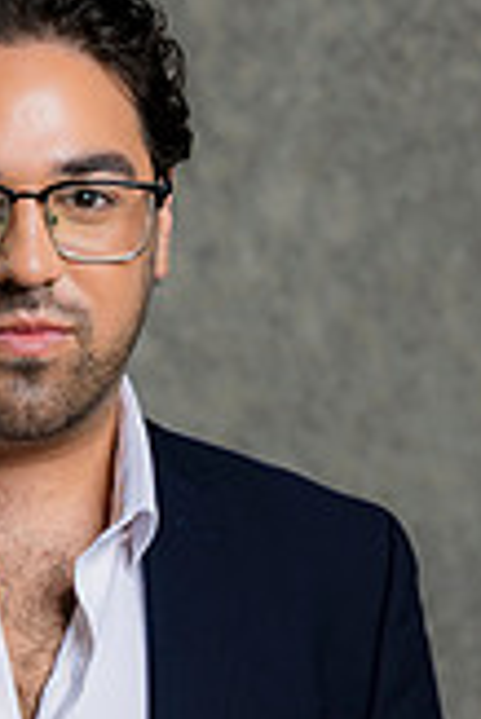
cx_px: 40
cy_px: 737
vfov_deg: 8.7
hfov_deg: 5.8
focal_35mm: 235
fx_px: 4699
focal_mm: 85
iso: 125
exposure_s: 1/200
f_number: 5
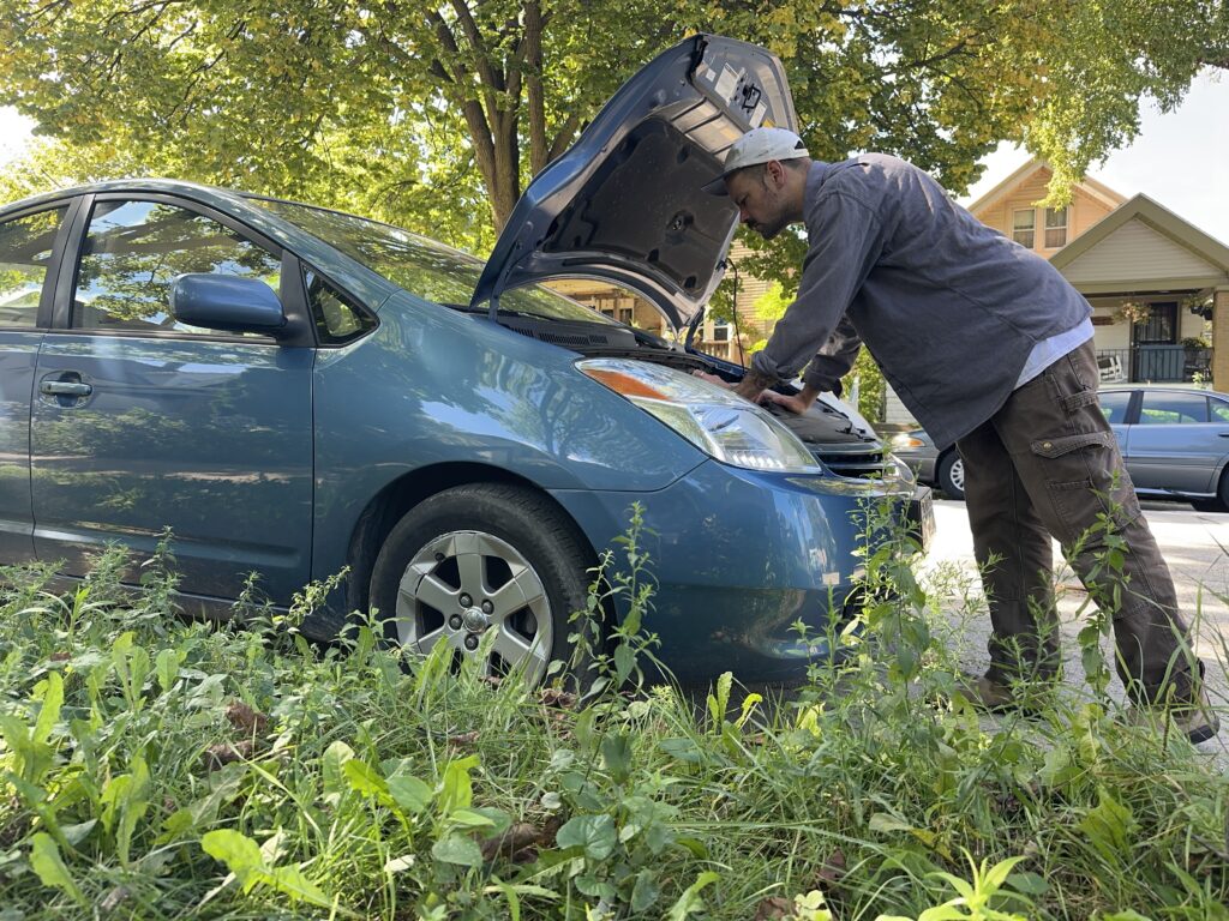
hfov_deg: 71.6
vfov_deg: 56.8
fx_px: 852
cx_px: 614
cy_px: 460
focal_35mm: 24
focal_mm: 6.86
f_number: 1.78
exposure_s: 1/235
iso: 64
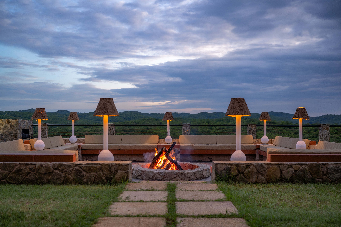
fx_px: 341
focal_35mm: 36
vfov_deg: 36.9
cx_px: 170
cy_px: 114
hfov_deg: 53.1
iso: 640
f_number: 3.2
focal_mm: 36
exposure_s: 1/25
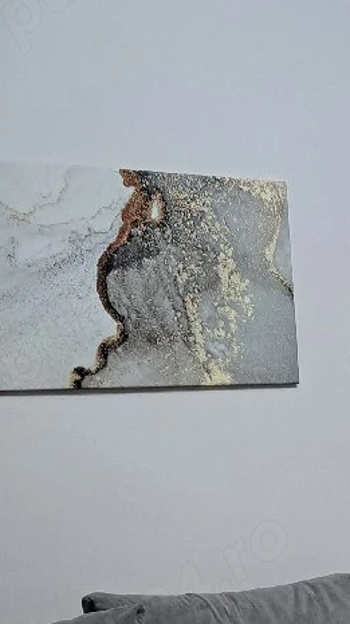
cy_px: 680
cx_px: 579
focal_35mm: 75
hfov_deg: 14.6
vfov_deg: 26.2
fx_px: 1239
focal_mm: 5.23
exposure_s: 1/50
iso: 320
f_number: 1.8
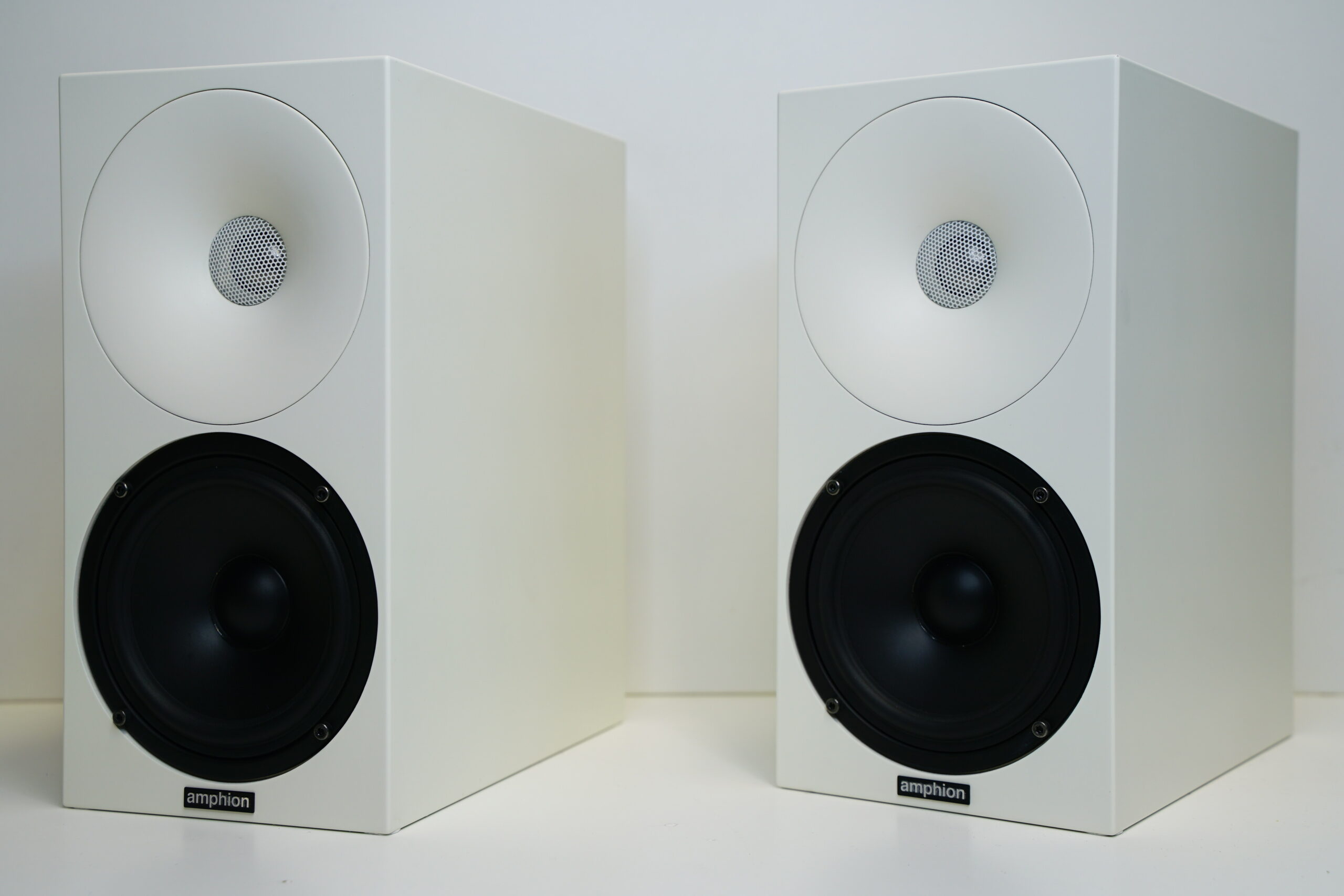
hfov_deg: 41.1
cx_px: 672
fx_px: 1792
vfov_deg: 28.1
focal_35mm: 48
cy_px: 448
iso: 250
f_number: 5
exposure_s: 1/100
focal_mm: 48
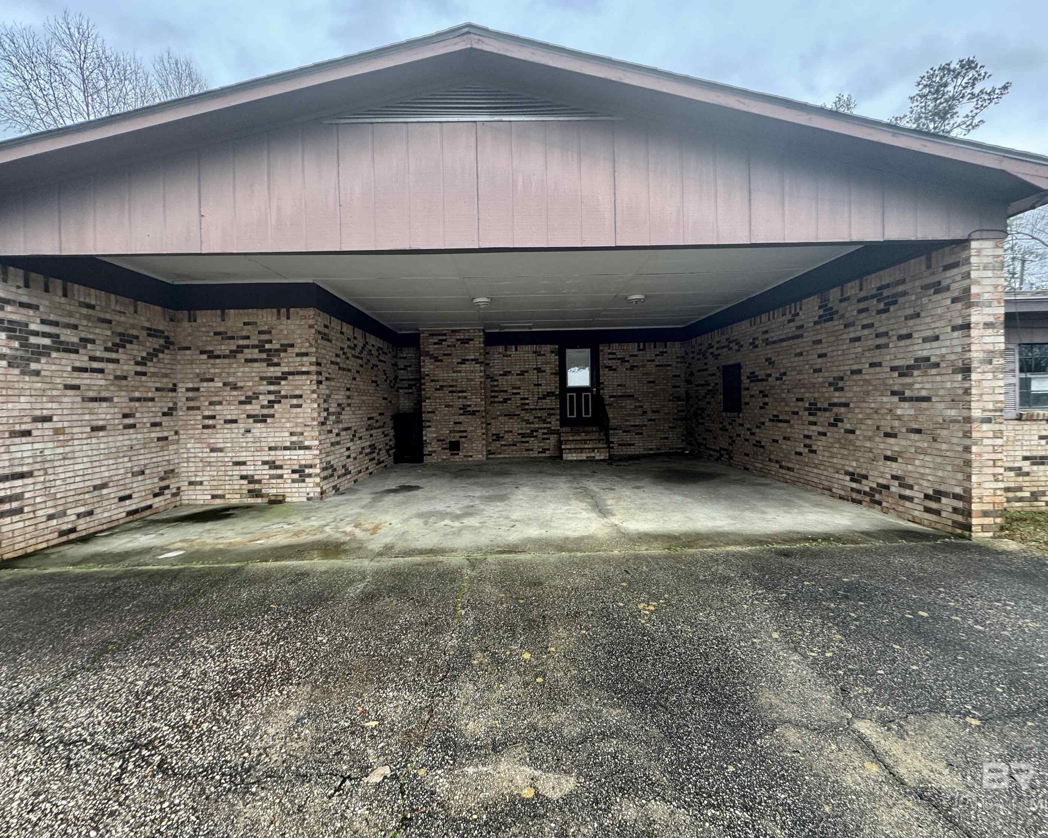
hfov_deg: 96.8
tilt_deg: -0.7
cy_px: 410
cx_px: 527
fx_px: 465
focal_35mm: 15
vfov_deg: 84.0
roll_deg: +3.1
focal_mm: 2.22
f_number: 2.2
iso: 80
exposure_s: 1/99
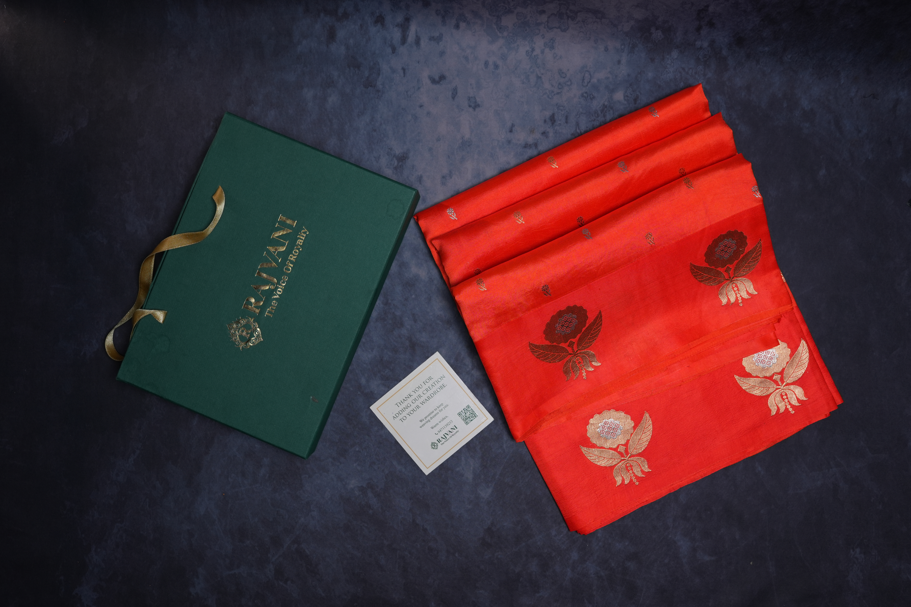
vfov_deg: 37.9
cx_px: 456
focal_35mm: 35
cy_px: 304
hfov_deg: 54.4
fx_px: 886
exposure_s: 1/100
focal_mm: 35
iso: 320
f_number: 5
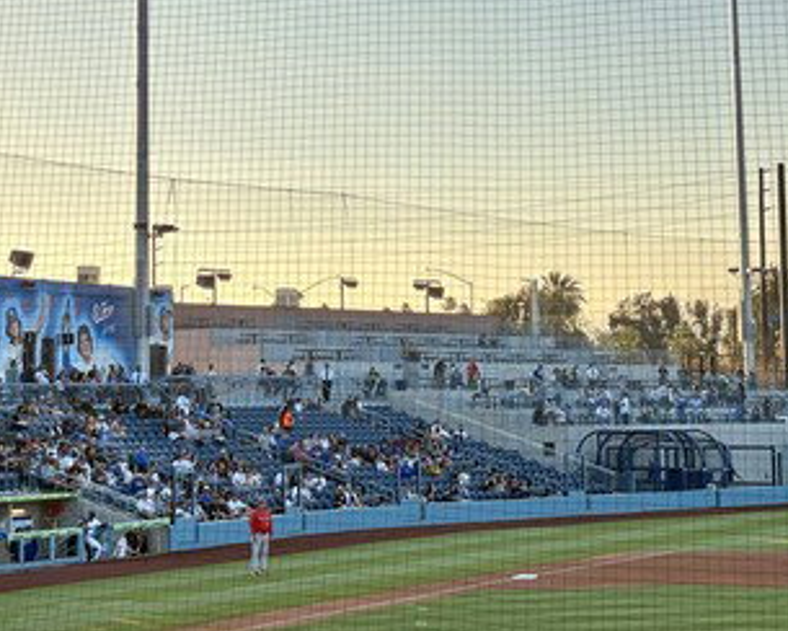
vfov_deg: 15.4
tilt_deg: +3.7
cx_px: 276
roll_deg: +1.1
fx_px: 2332
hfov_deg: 19.1
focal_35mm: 100
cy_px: 194
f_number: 1.6
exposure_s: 1/635
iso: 50
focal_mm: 5.96
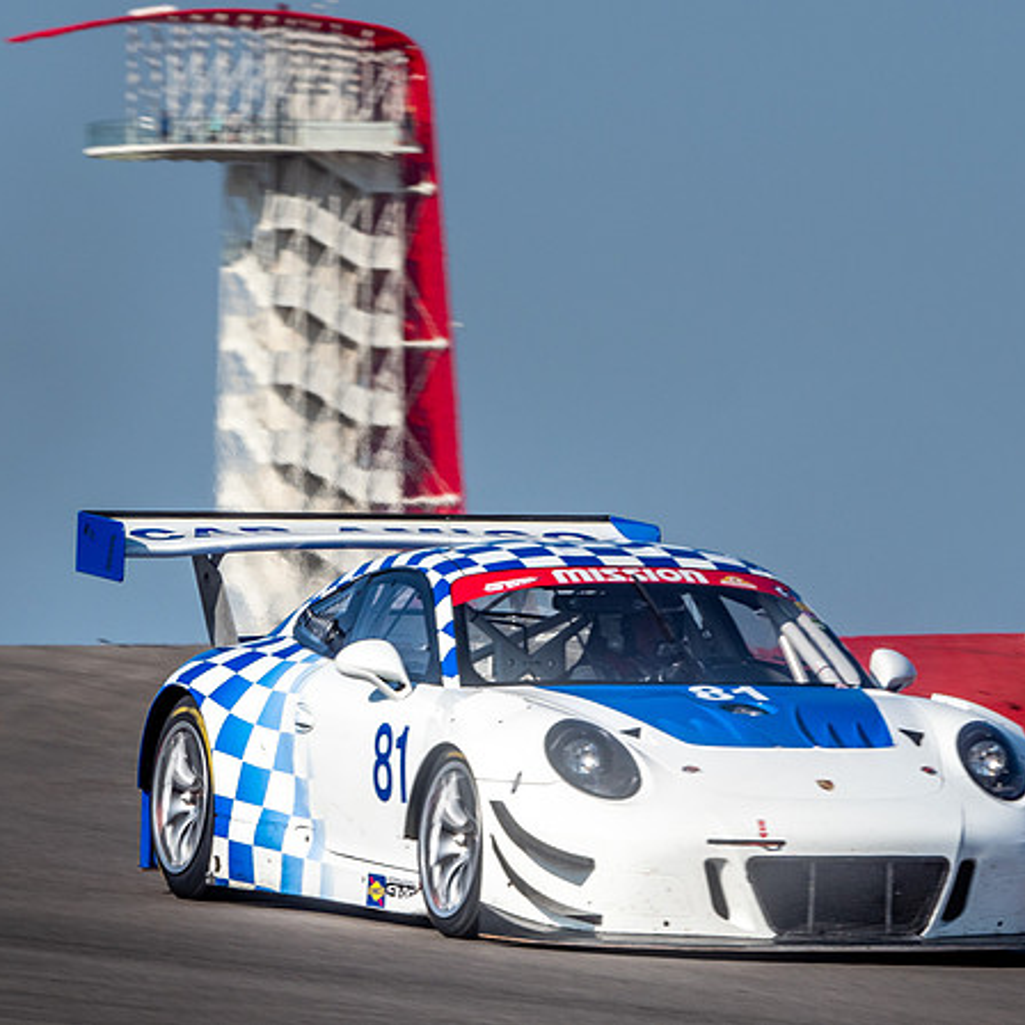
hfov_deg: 2.3
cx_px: 429
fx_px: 25058
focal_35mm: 748
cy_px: 486
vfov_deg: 2.3
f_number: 14
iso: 200
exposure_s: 1/320
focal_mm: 300
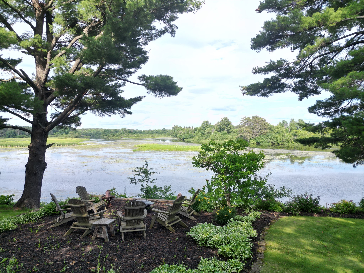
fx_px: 252
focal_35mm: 24
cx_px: 182
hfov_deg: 71.6
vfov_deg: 56.8
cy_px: 136
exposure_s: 1/1600
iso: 100
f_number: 1.7
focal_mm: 6.72
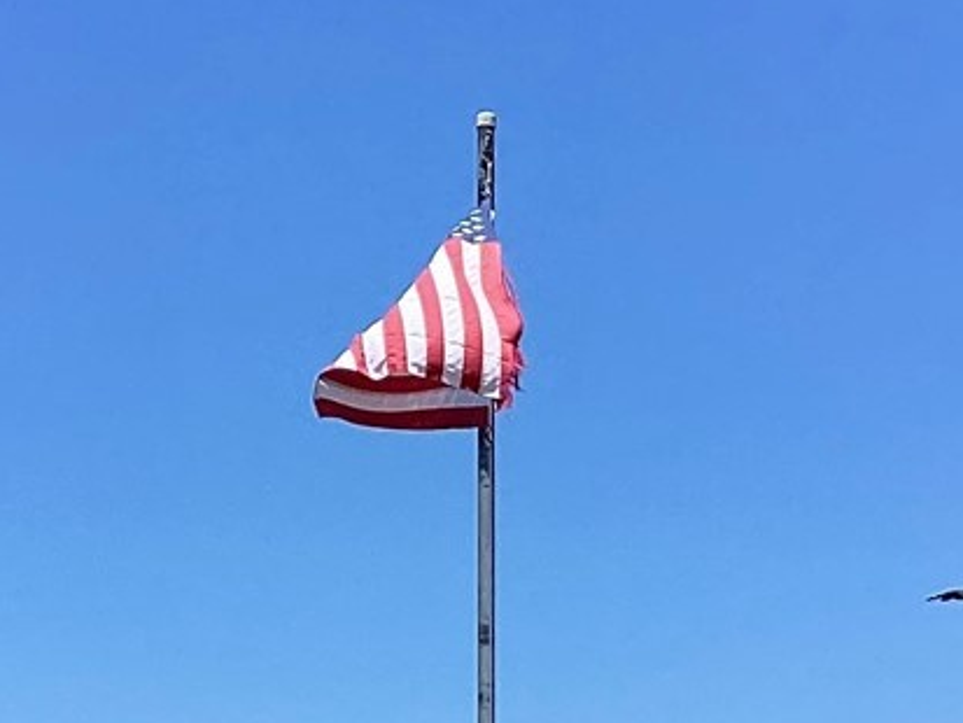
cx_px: 371
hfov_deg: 16.4
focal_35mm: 120
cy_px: 704
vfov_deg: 12.2
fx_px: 3339
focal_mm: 3.3
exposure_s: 1/1812
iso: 25
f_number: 2.4
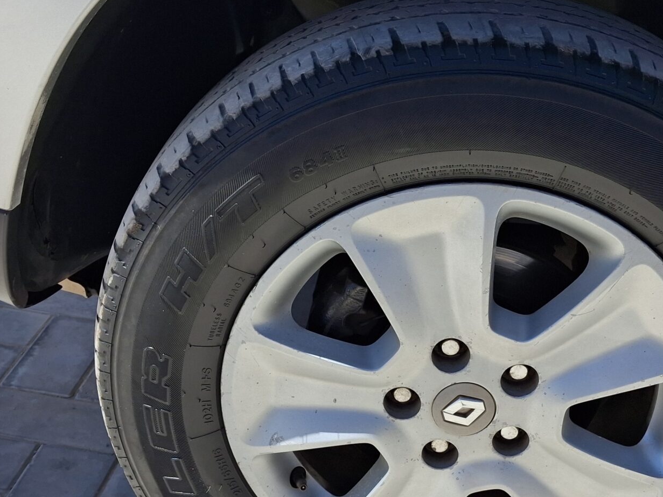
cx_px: 409
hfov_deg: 36.6
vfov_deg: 27.9
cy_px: 316
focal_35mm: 52
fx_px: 996
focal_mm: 4.69
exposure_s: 1/1168
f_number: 1.8
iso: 25
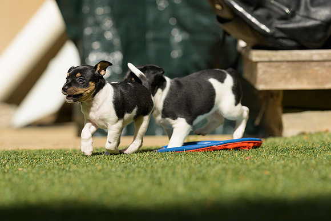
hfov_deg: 8.6
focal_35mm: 238
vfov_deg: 5.8
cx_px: 144
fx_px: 2193
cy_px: 78
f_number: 2.8
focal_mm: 135
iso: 800
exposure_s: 1/16000
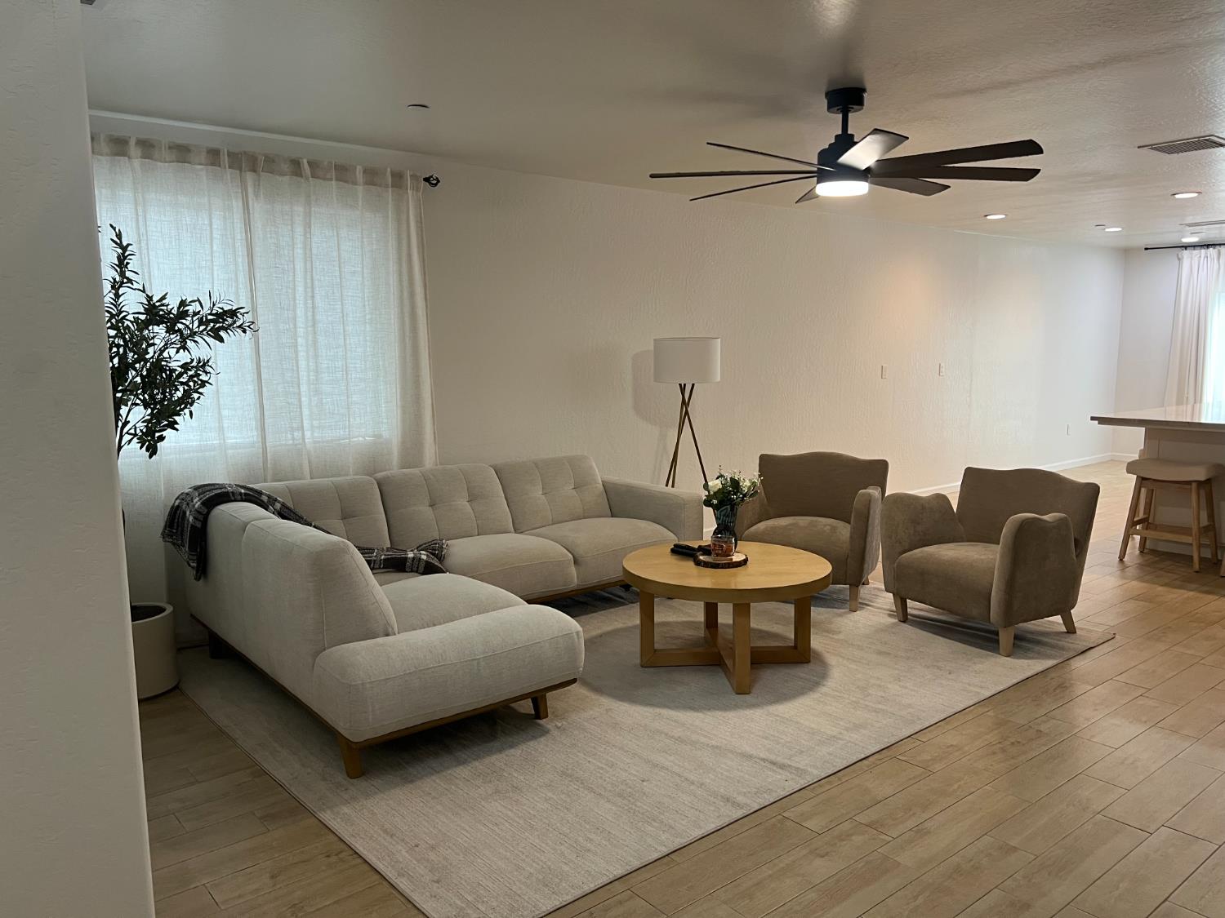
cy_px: 459
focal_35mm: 26
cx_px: 612
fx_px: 920
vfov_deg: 53.1
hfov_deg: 67.3
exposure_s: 1/60
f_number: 1.5
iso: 80
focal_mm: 5.7
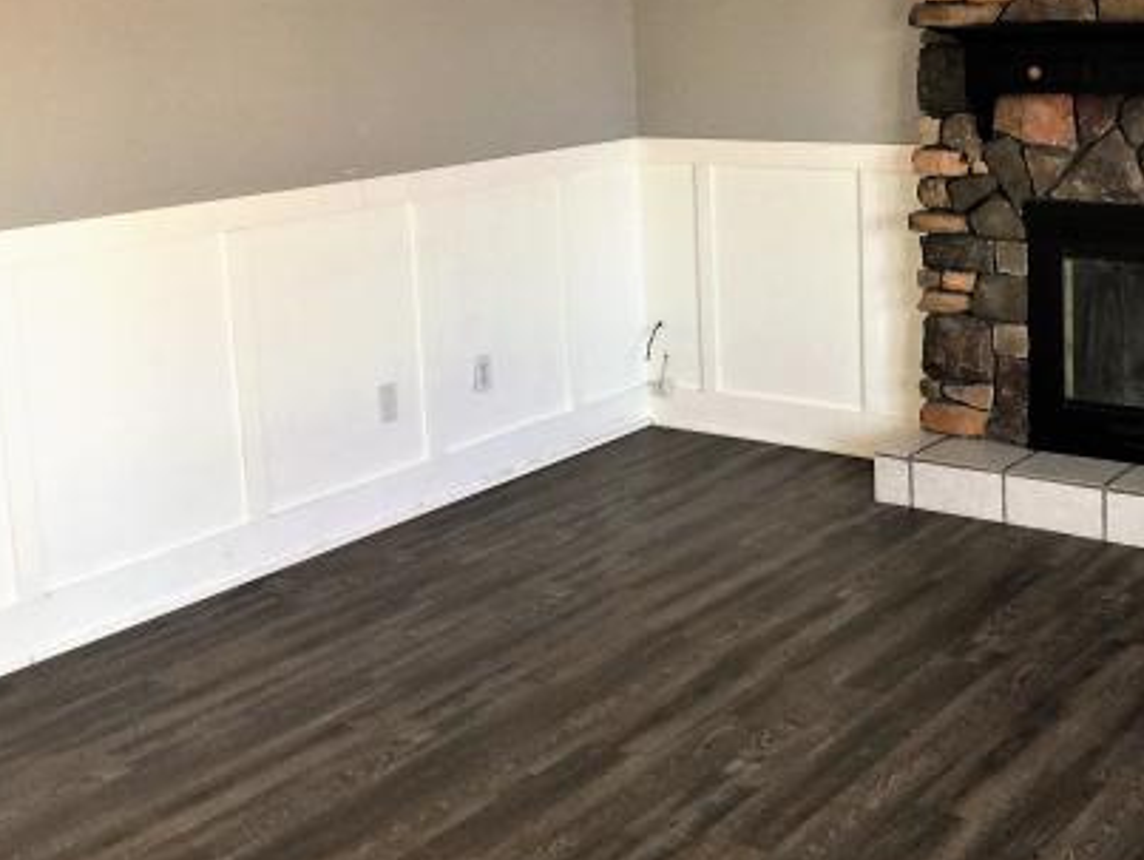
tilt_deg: -8.7
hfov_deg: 40.6
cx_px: 783
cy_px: 253
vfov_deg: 31.2
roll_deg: +2.8
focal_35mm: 46
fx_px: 1522
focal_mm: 4.15
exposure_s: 1/15
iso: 80
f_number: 2.2
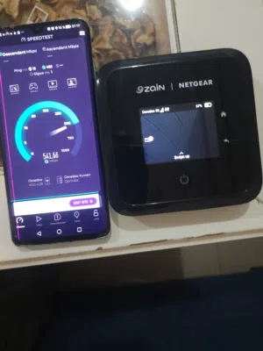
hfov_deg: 58.9
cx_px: 132
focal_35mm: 23
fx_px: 233
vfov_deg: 73.9
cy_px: 176
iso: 400
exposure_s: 1/24
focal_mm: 6.4
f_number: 1.8
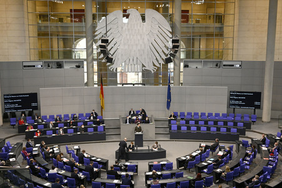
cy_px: 94
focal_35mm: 39
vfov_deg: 34.2
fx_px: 305
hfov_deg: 49.6
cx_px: 141
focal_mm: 39
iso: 6400
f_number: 5.3
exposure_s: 1/320
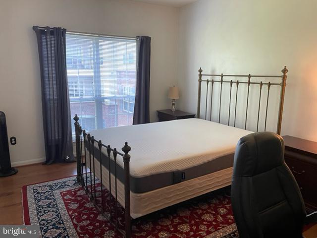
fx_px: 238
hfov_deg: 67.3
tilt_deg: -13.0
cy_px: 119
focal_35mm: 26
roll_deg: -0.2
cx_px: 158
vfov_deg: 53.1
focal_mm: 4.2
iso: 160
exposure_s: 1/59
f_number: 1.6
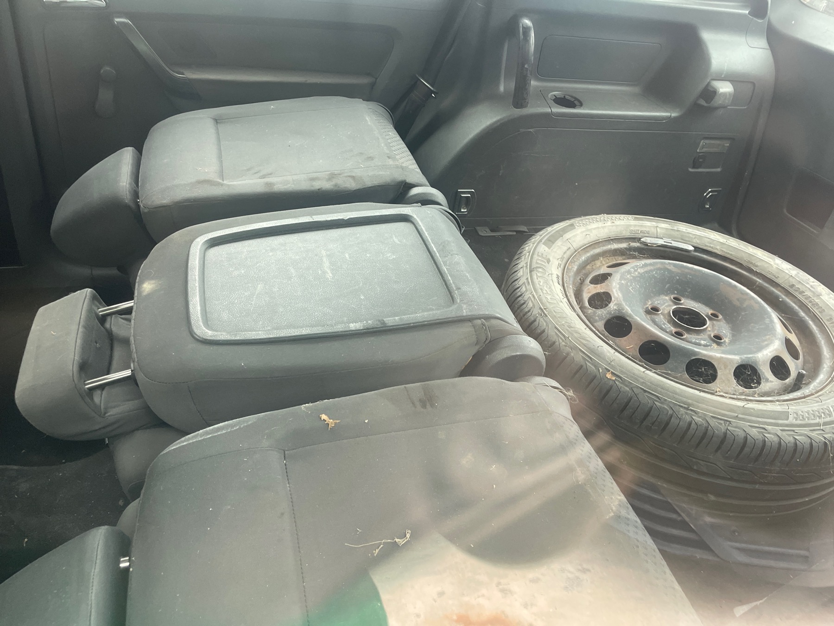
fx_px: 626
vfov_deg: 53.1
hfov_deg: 67.3
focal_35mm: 26
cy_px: 313
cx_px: 417
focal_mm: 4.2
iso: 125
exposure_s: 1/91
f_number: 1.6
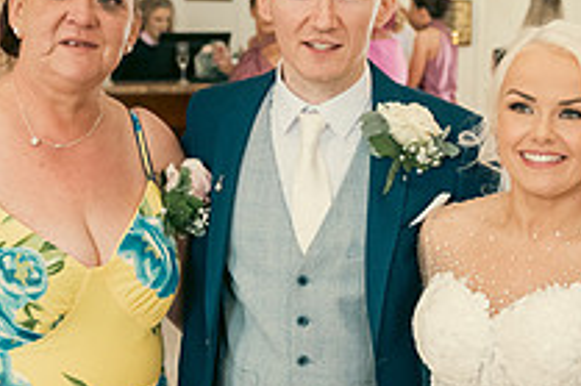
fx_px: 1387
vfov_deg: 15.8
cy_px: 296
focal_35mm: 86
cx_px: 442
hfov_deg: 23.4
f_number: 3.5
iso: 800
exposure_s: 1/160
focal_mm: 31
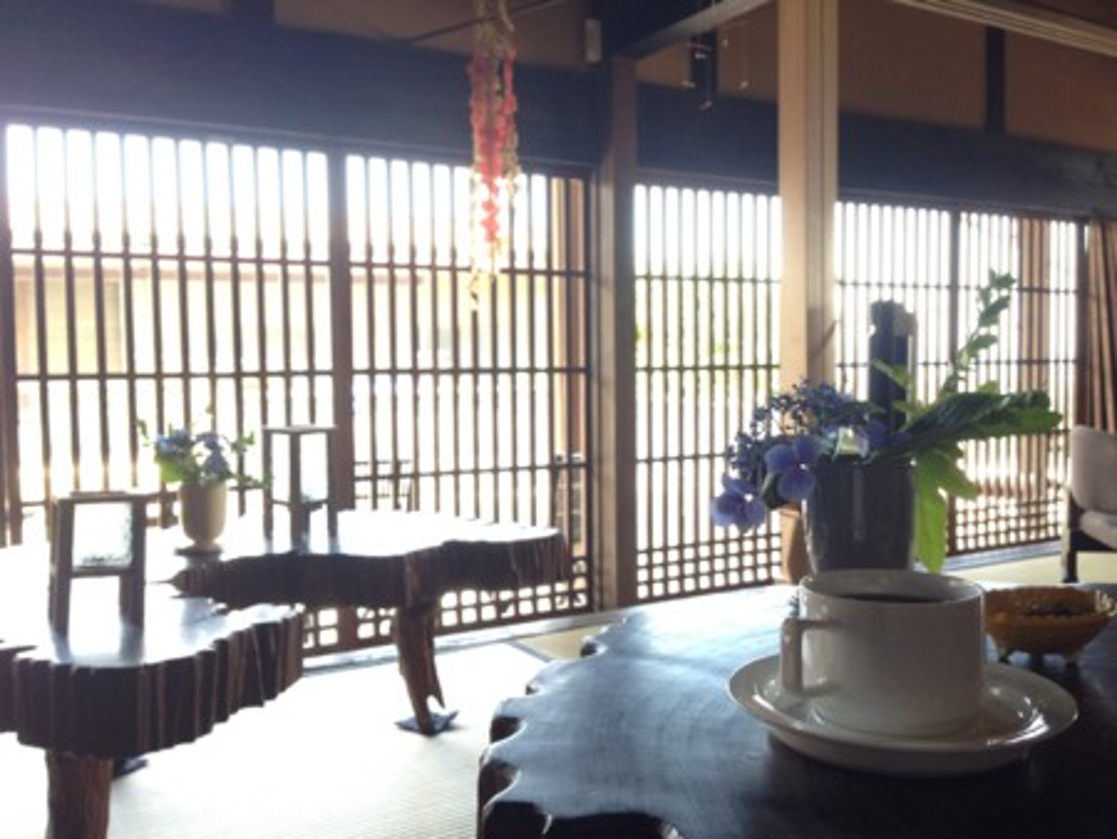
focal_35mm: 33
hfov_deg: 55.3
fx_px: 1065
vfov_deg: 43.0
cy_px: 420
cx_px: 558
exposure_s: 1/20
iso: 64
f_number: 2.4
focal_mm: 4.13
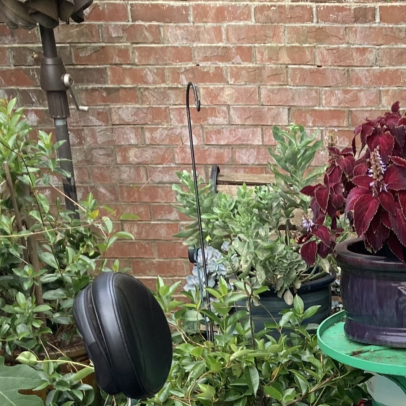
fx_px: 1247
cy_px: 566
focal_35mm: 94
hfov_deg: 17.6
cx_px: 482
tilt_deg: -27.5
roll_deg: -0.9
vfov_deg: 17.1
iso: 20
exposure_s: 1/243
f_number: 1.8
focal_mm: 3.99
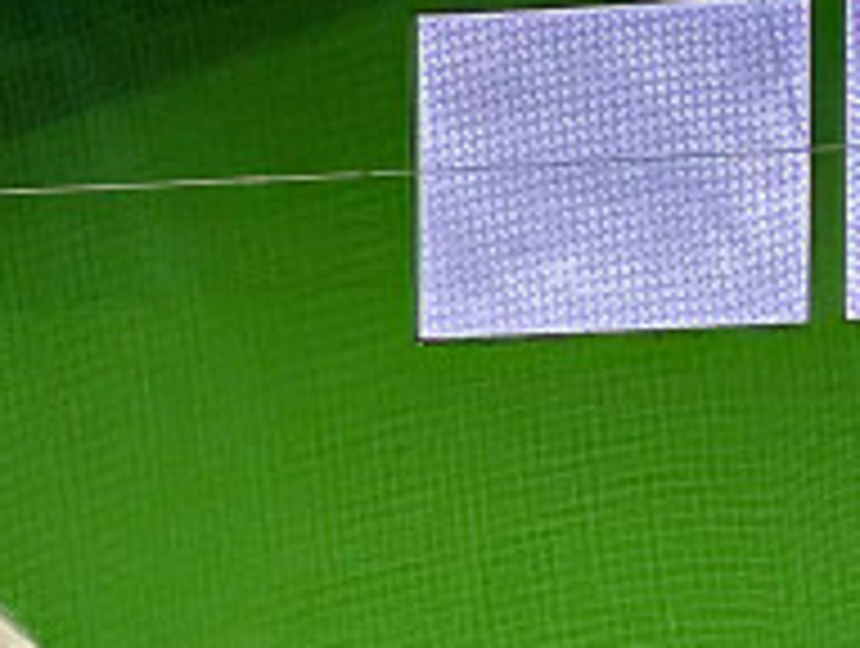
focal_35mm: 163
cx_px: 234
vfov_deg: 8.8
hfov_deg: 12.1
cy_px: 1098
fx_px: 4057
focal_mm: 5.1
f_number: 1.6
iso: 250
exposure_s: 1/60
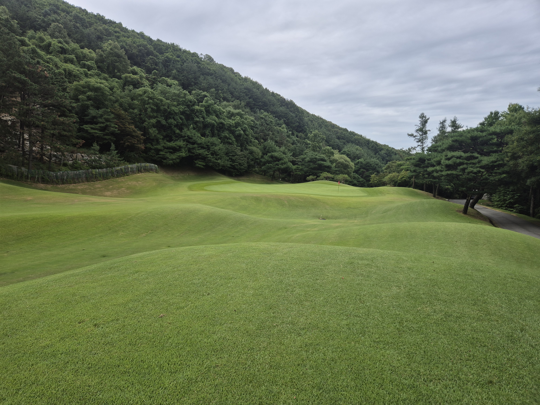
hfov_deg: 73.9
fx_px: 359
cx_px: 270
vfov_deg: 58.9
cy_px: 202
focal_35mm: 23
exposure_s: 1/996
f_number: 1.8
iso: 25
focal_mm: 5.4
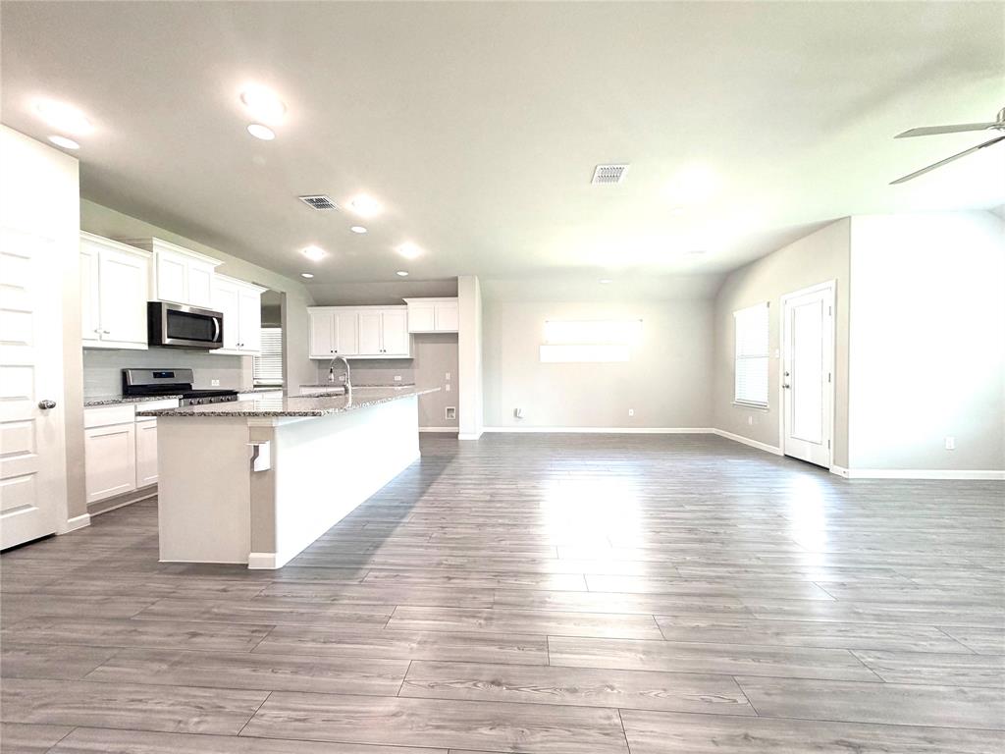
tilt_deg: -1.1
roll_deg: +0.7
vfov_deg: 85.7
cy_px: 377
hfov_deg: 102.1
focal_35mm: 14
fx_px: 406
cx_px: 502
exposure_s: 1/60
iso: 160
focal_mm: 2.22
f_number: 2.2
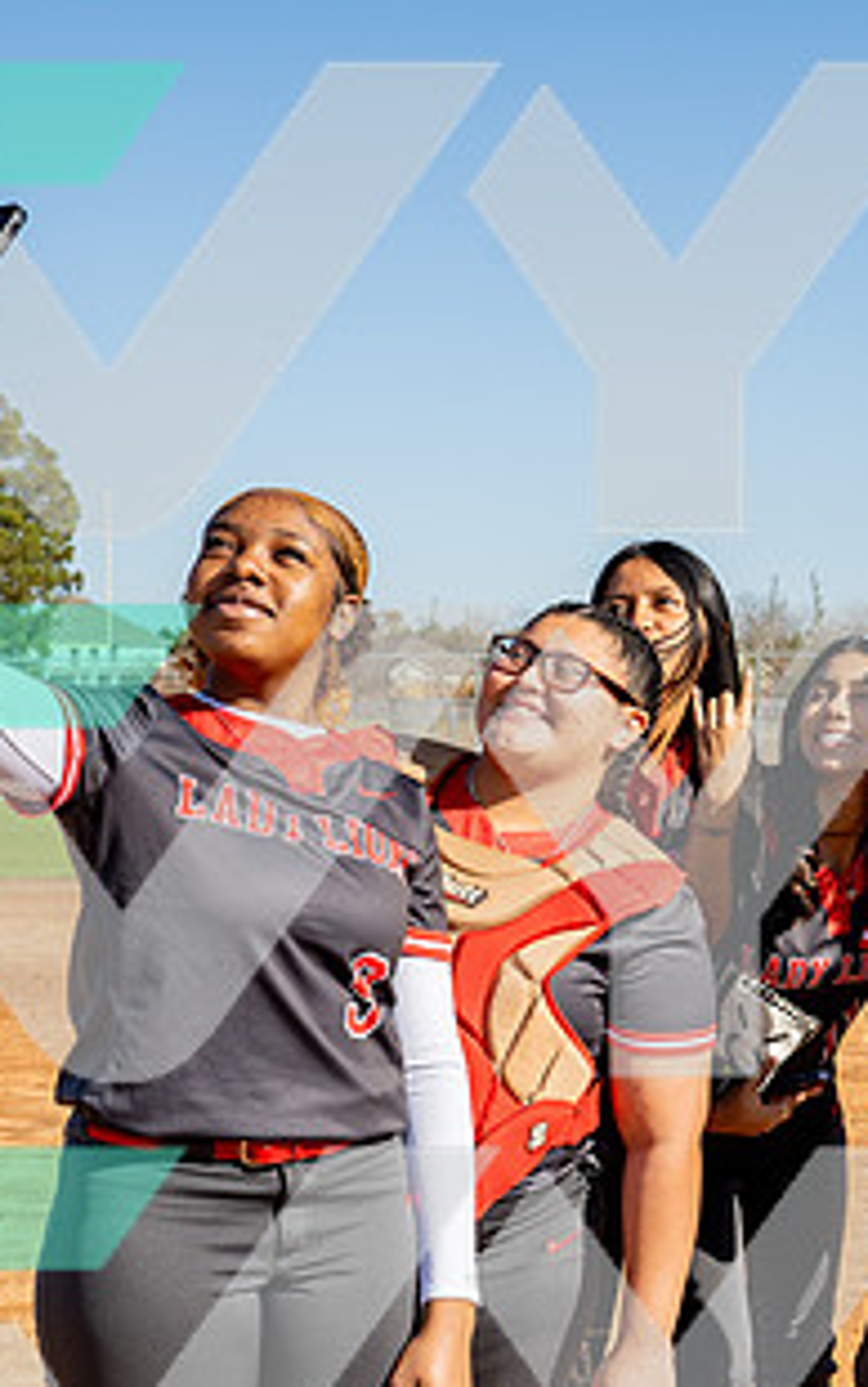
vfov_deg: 25.8
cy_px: 843
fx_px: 3025
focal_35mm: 80
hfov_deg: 16.0
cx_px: 872
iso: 100
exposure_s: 1/250
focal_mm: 42
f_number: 8
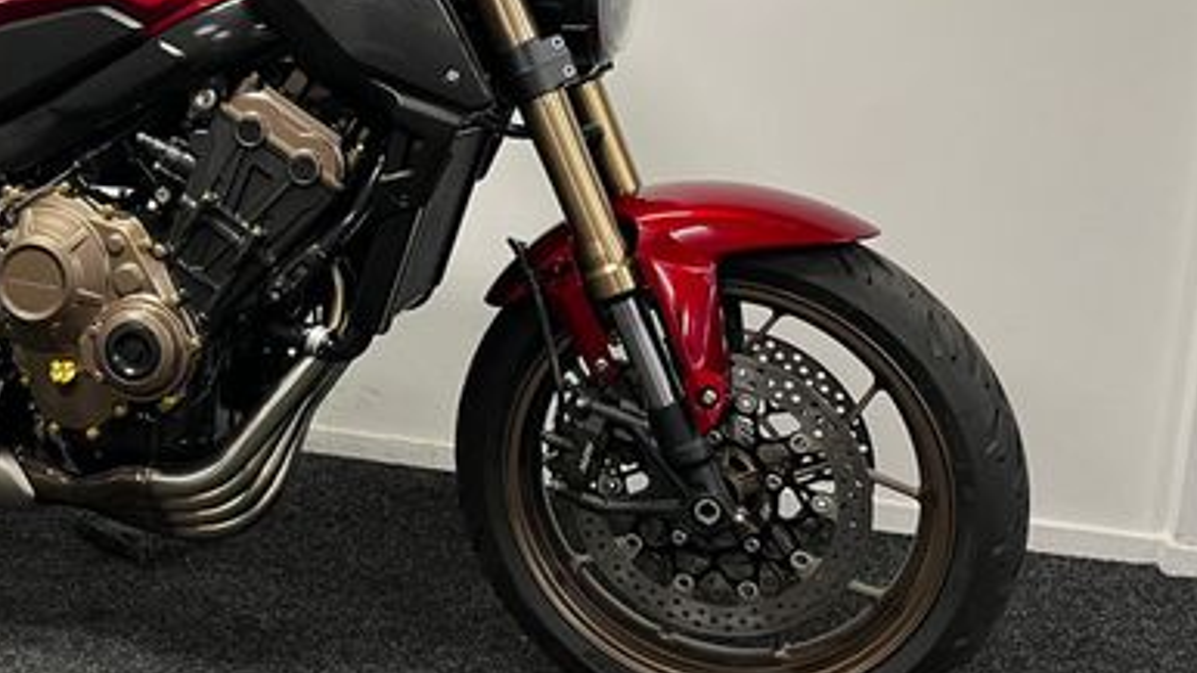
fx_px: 1492
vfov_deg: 25.2
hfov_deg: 42.0
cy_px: 186
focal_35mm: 47
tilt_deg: -9.9
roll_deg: +0.1
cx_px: 260
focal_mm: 5.1
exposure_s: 1/50
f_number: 1.6
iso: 100
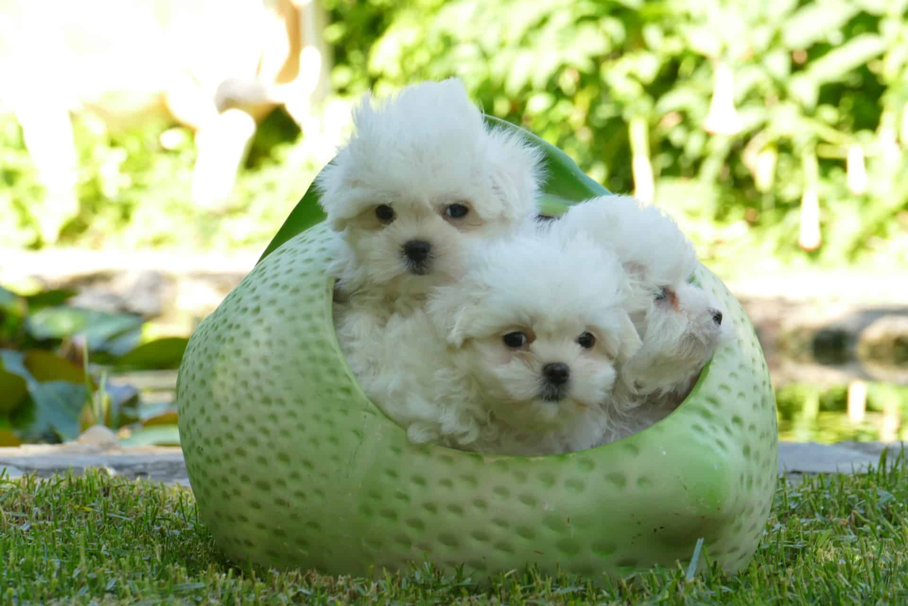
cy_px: 303
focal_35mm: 175
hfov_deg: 11.7
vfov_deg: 7.8
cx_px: 454
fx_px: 4414
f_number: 5.6
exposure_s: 1/100
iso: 250
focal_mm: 63.88
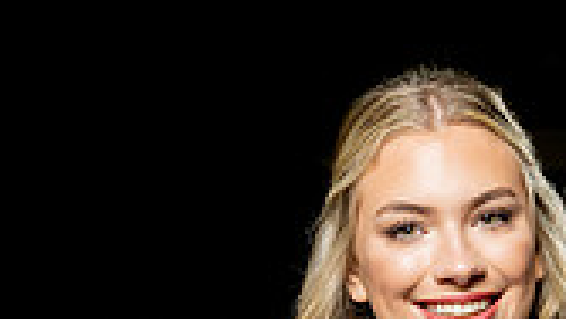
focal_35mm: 167
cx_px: 397
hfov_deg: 12.9
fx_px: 2507
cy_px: 753
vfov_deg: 6.9
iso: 100
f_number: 6.3
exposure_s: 1/250
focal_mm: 59
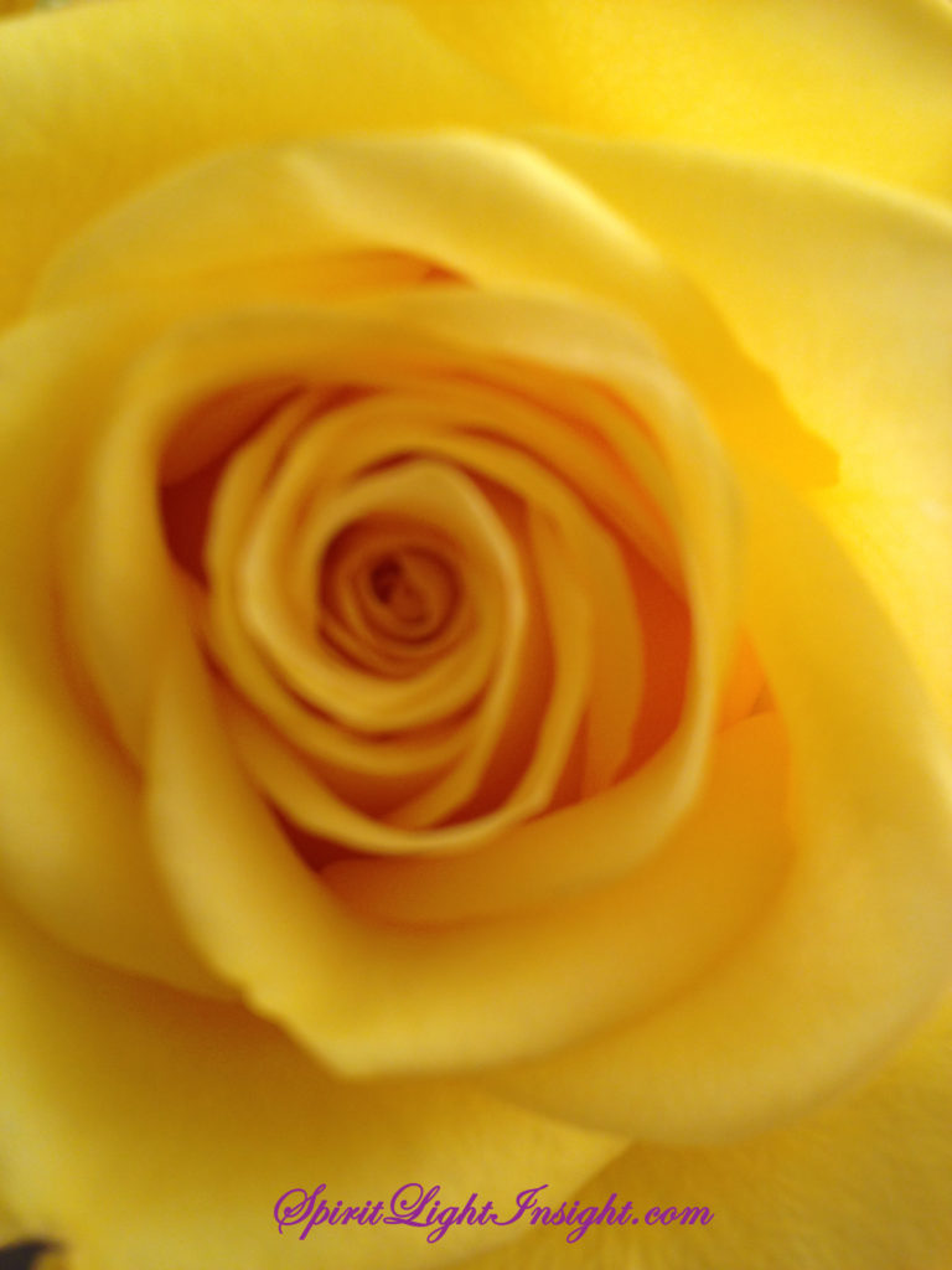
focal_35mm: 35
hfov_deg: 40.7
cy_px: 635
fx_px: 1283
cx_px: 476
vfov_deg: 52.6
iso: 64
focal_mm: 4.28
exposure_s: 1/20
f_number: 2.4
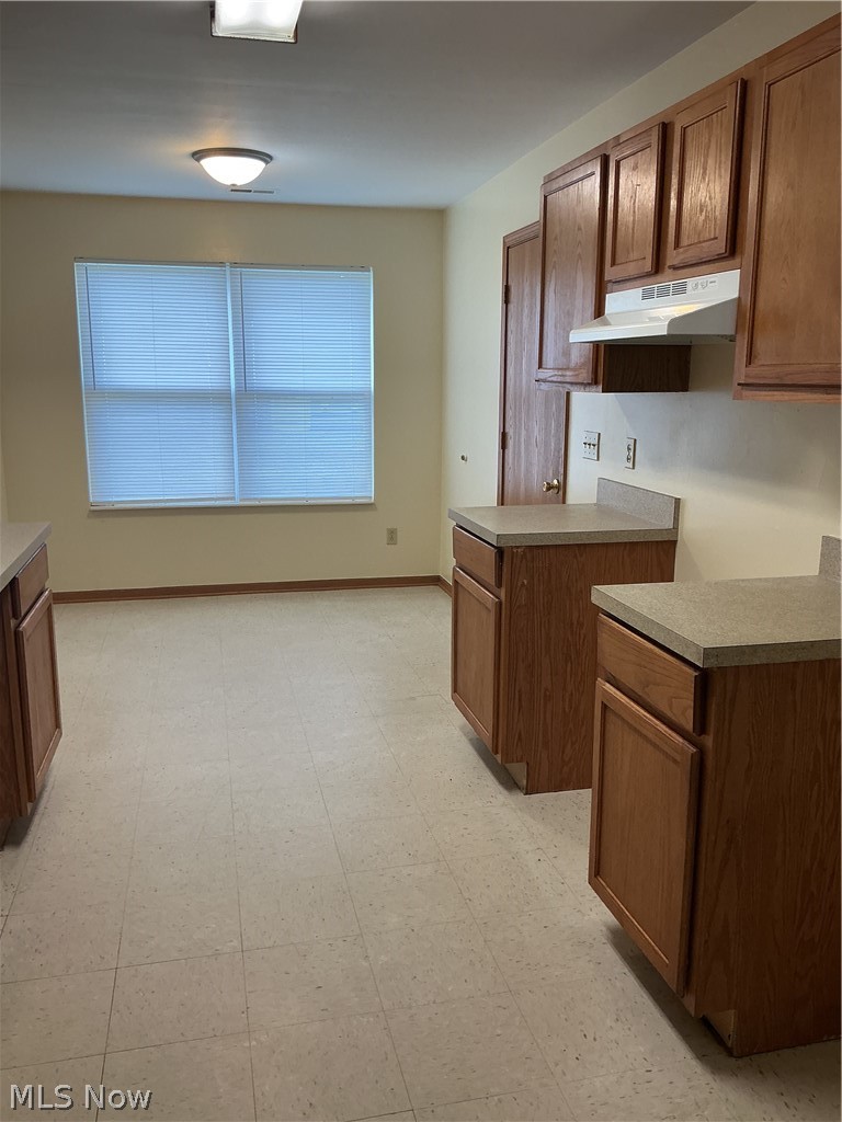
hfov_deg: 48.2
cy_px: 561
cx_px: 421
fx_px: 941
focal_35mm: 29
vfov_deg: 61.7
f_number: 1.8
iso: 50
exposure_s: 1/60
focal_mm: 3
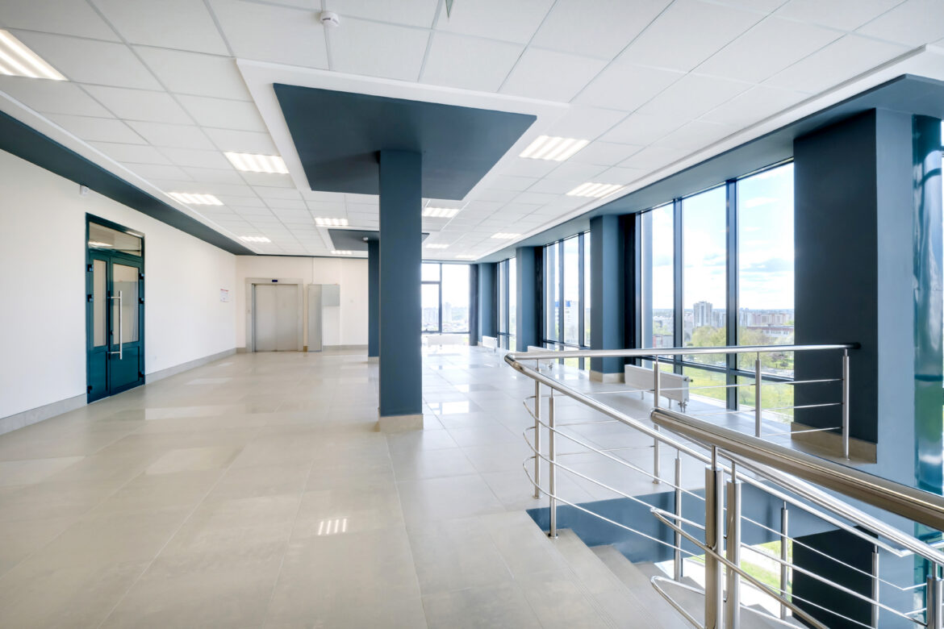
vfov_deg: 77.3
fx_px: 393
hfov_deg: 100.4
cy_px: 314
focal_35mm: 15
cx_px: 472
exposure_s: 1/20
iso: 160
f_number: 11
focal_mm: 10
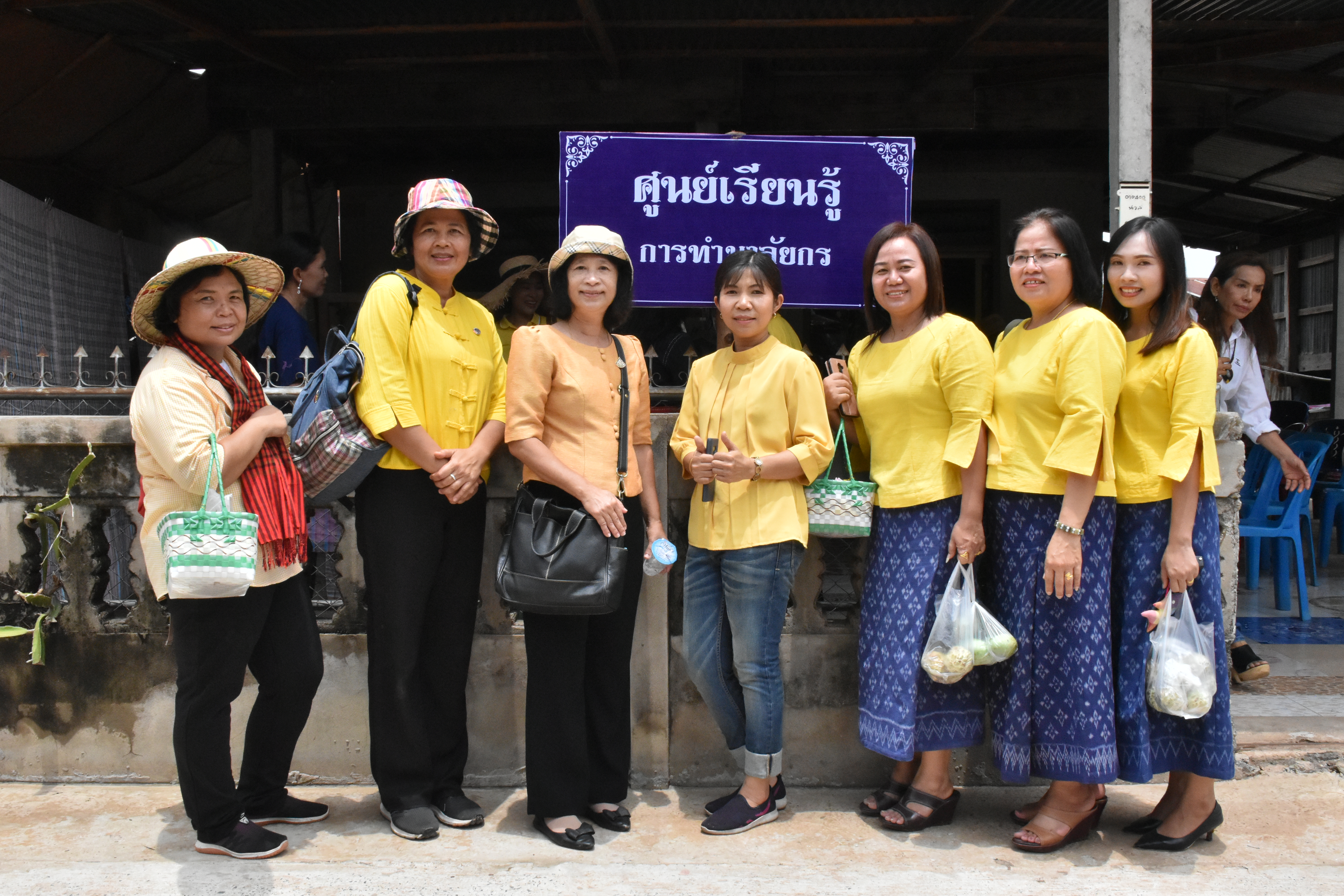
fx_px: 1288
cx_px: 672
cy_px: 448
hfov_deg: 55.1
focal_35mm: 34
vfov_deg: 38.4
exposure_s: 1/1000
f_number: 16
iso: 2500
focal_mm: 23
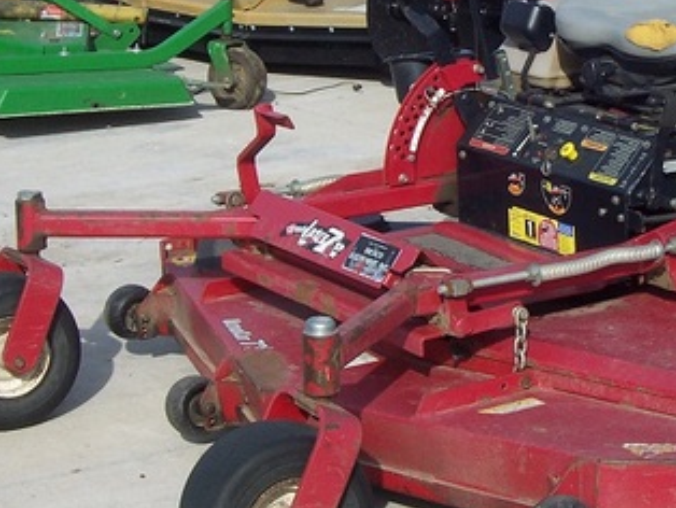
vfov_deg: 12.0
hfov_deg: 15.9
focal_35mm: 123
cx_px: 573
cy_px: 129
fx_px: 2404
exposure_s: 1/350
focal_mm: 10.8
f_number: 6.7
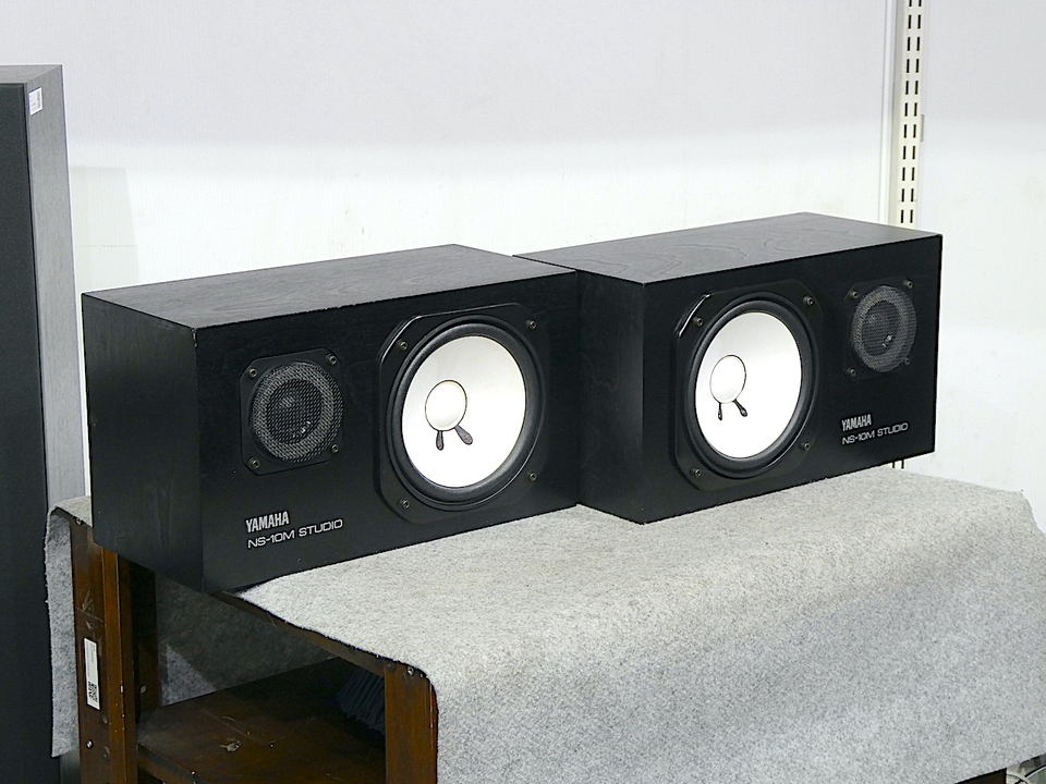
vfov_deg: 21.0
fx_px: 2115
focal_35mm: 70
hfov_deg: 27.8
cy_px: 392
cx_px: 523
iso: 200
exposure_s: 1/8
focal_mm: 12.5
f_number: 4.5
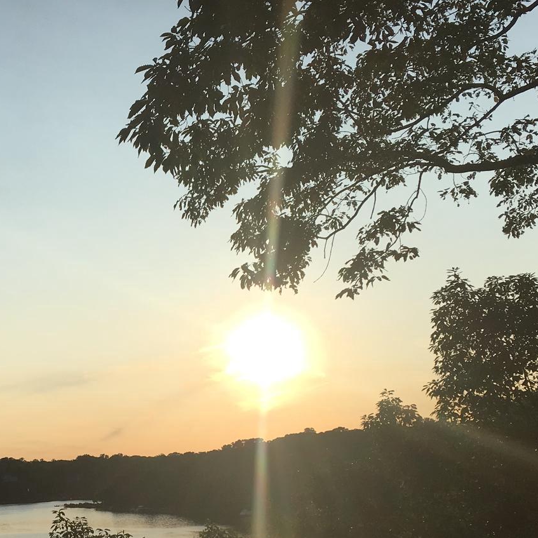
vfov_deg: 26.8
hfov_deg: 27.2
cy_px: 483
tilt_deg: -0.2
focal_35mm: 62
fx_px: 1090
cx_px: 108
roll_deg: +2.1
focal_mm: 4.15
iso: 25
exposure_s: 1/3077
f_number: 2.2
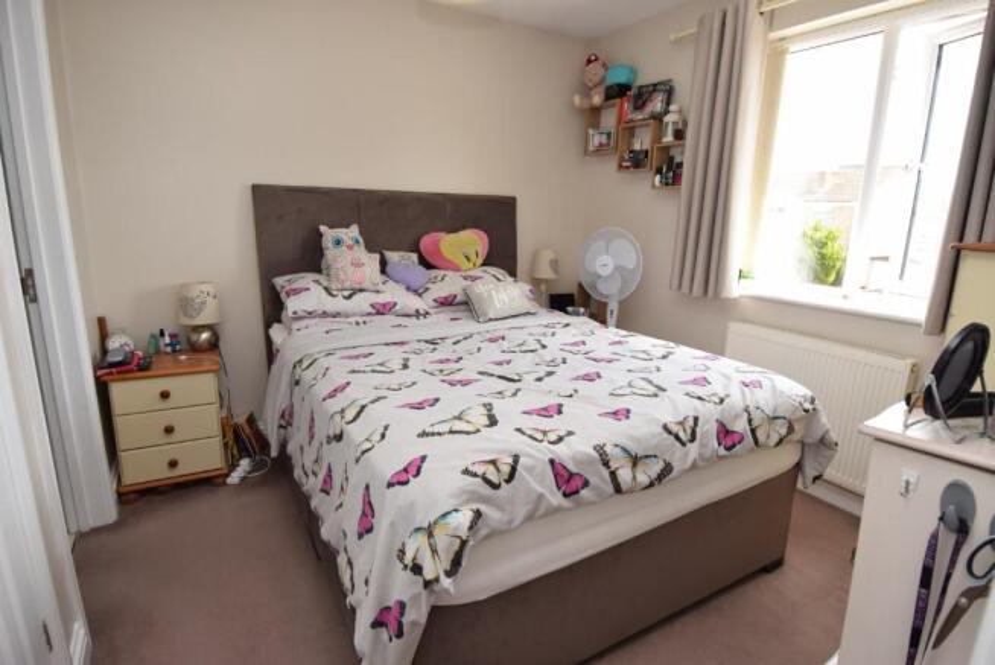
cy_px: 332
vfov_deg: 67.5
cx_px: 498
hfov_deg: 90.0
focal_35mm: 18
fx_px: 498
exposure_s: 1/125
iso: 320
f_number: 5.6
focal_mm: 12
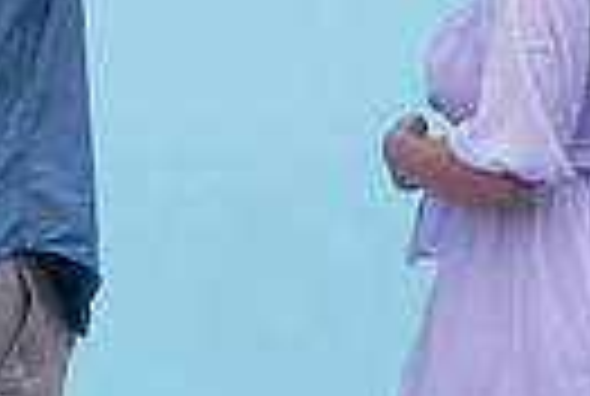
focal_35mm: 243
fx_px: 3992
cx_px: 194
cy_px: -2
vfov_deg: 5.7
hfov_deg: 8.4
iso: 640
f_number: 4
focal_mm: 55
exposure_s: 1/160
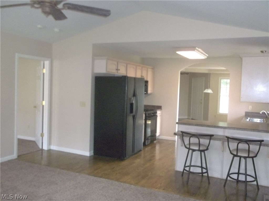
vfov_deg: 42.9
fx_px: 256
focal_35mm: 33
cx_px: 134
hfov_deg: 55.4
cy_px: 100
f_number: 3.3
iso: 400
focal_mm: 5.9
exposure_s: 1/40
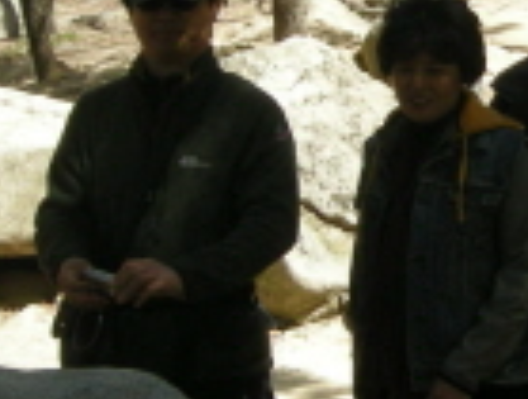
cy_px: 167
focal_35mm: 155
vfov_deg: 9.6
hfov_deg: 12.4
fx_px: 2370
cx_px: 642
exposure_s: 1/140
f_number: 4.3
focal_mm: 7.5
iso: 64
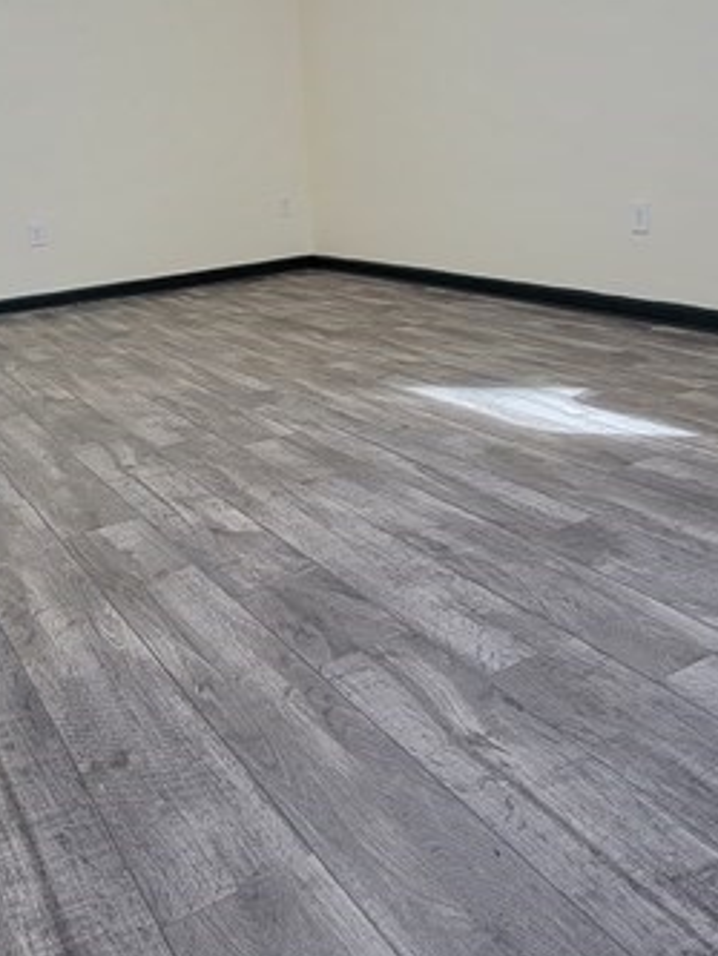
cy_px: 345
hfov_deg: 46.1
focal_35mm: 30
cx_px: 238
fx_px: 829
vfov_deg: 59.0
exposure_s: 1/120
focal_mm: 2.2
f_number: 2.2
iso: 80
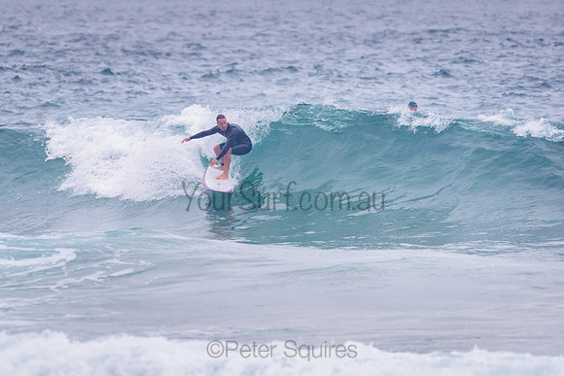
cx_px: 218
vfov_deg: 2.2
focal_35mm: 613
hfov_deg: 3.4
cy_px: 155
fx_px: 9604
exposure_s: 1/2000
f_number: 5.6
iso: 2200
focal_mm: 500
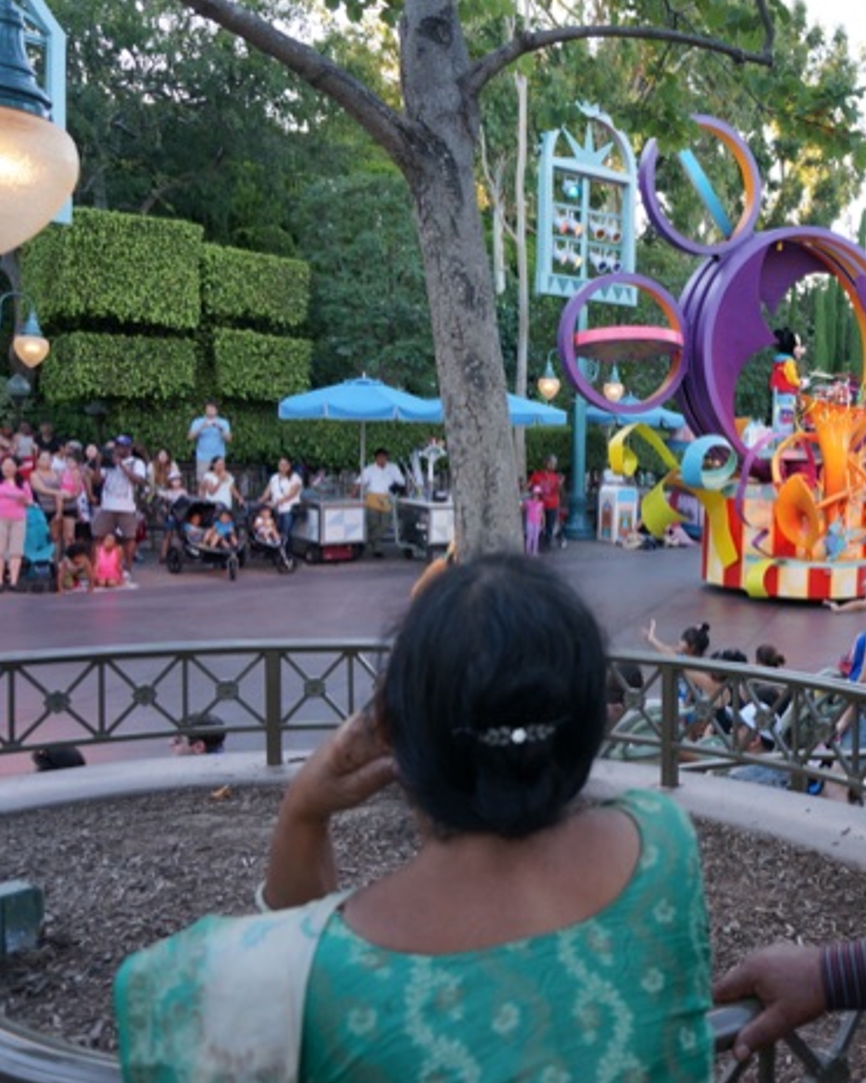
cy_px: 538
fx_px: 1122
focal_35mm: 35
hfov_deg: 39.1
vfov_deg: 51.6
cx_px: 786
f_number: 4
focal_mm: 16
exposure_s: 1/60
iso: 125
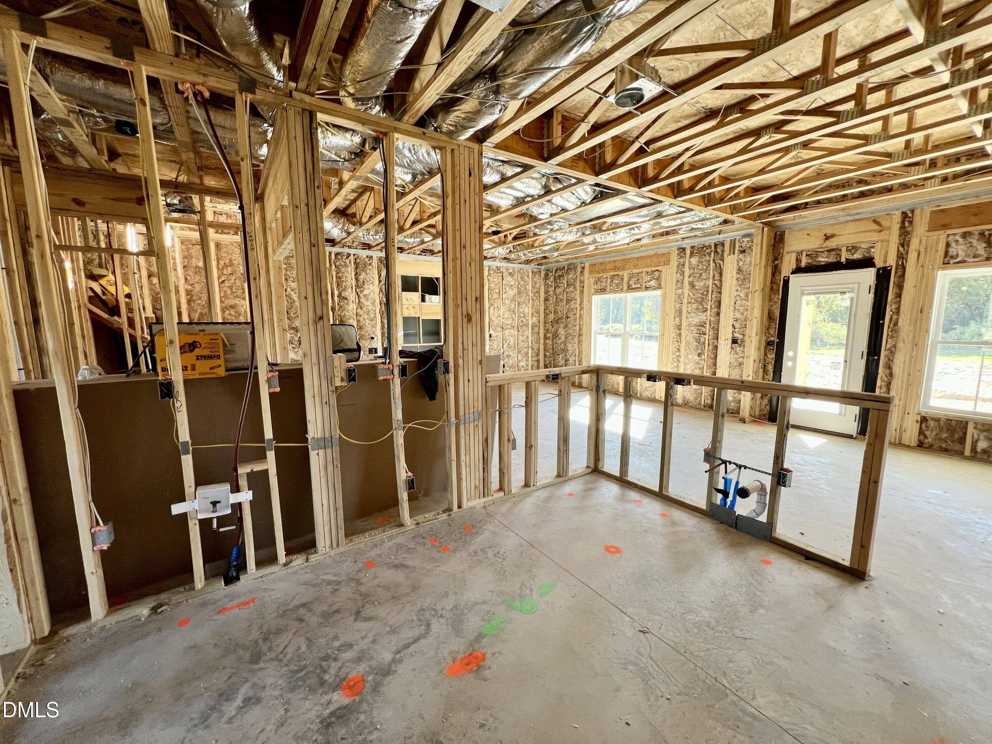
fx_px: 373
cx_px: 496
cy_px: 372
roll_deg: +0.3
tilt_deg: -8.2
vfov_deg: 89.9
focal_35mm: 13
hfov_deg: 106.2
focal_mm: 1.57
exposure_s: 1/99
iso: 125
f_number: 1.8
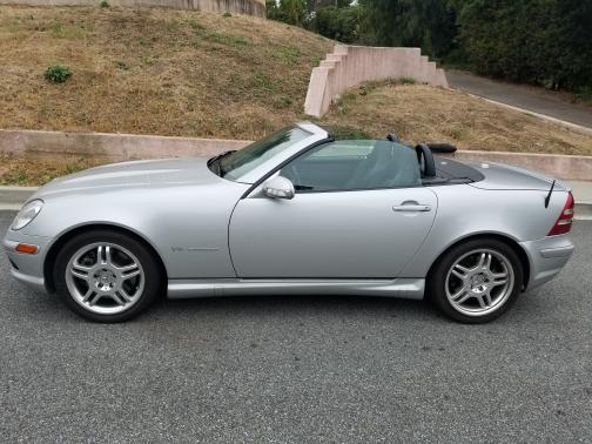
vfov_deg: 53.1
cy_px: 222
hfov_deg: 67.3
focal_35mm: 26
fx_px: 445
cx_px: 296
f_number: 1.7
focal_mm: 4.3
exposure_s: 1/121
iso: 50
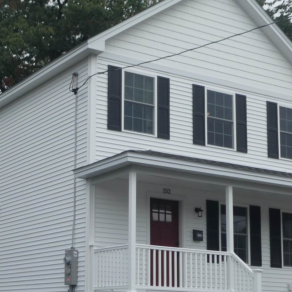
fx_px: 697
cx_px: 54
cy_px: 213
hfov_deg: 23.3
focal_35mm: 73
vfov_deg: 23.5
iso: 80
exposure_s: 1/640
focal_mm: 5.4
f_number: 3.5
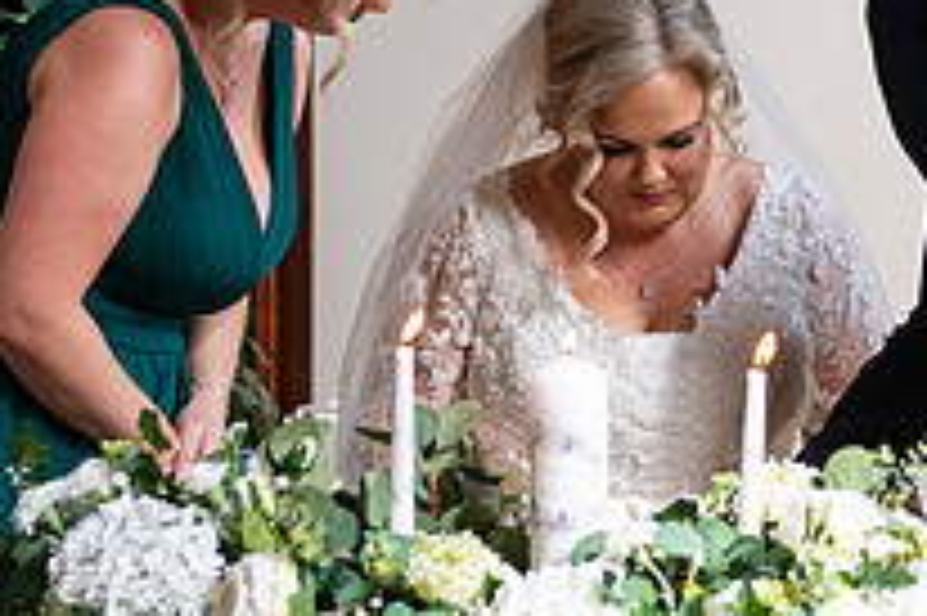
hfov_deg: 13.2
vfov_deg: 8.8
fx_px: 3988
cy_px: 20
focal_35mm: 155
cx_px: 796
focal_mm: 55
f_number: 3.5
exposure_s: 1/160
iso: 500
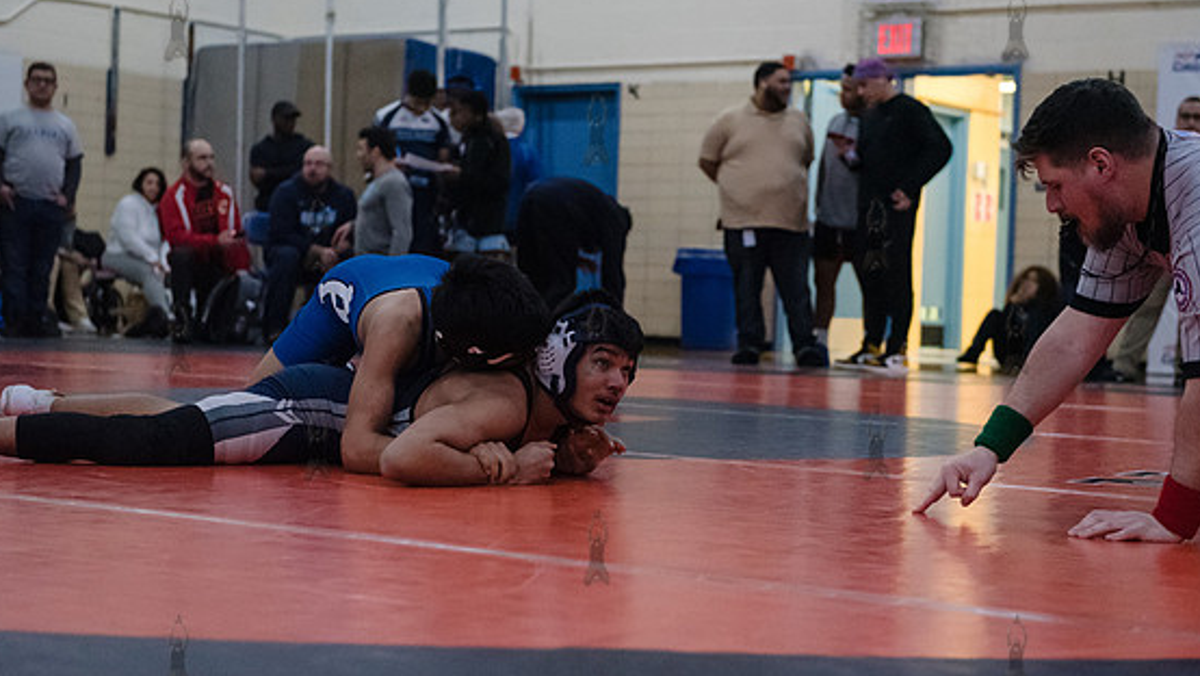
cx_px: 596
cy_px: 337
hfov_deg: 31.0
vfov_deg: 17.7
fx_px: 2164
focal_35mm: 68
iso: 8000
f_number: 3.2
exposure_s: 1/400
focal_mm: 62
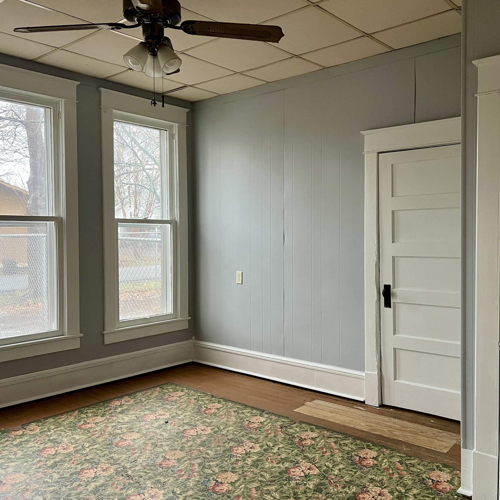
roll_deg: +0.3
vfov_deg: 52.5
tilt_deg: -1.7
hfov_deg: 52.5
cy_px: 249
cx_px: 272
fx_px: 507
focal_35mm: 31
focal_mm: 5.7
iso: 125
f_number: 1.5
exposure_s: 1/60
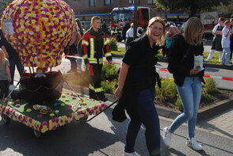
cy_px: 60
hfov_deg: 40.2
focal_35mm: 49
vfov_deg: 27.5
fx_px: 318
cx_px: 101
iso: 100
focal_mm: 24
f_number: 9
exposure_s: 1/200
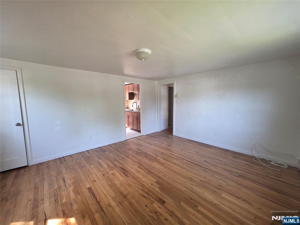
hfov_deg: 106.2
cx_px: 150
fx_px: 113
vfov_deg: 89.9
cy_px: 112
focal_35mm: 13
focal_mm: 2.2
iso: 250
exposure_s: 1/120
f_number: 1.9
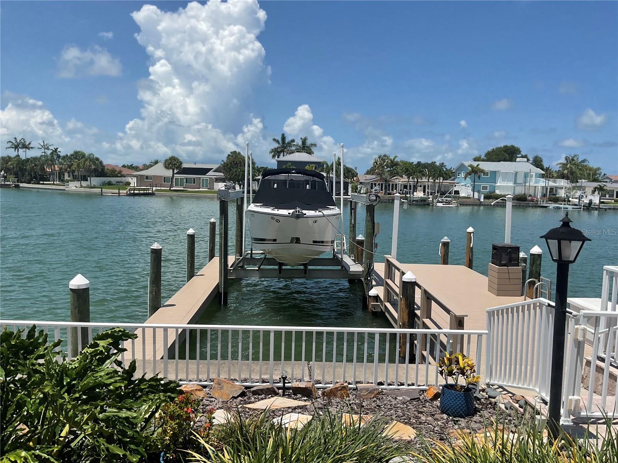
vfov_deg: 48.2
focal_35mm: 29
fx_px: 518
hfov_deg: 61.7
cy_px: 232
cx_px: 309
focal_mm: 3
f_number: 1.8
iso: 16
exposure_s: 1/2959
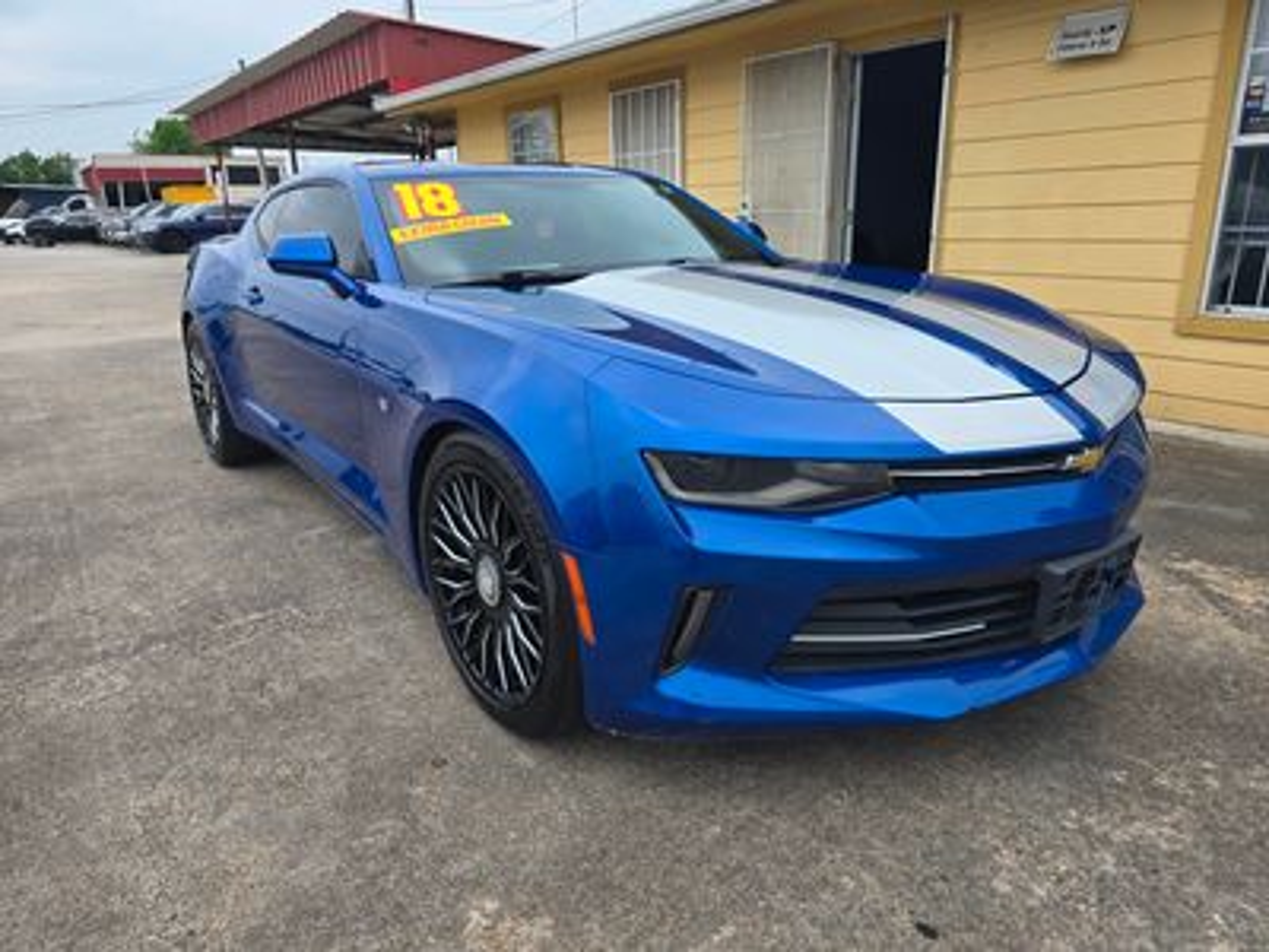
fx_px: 843
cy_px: 476
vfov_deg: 58.9
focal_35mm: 23
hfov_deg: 73.9
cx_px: 634
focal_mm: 6.3
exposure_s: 1/694
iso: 12
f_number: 1.7
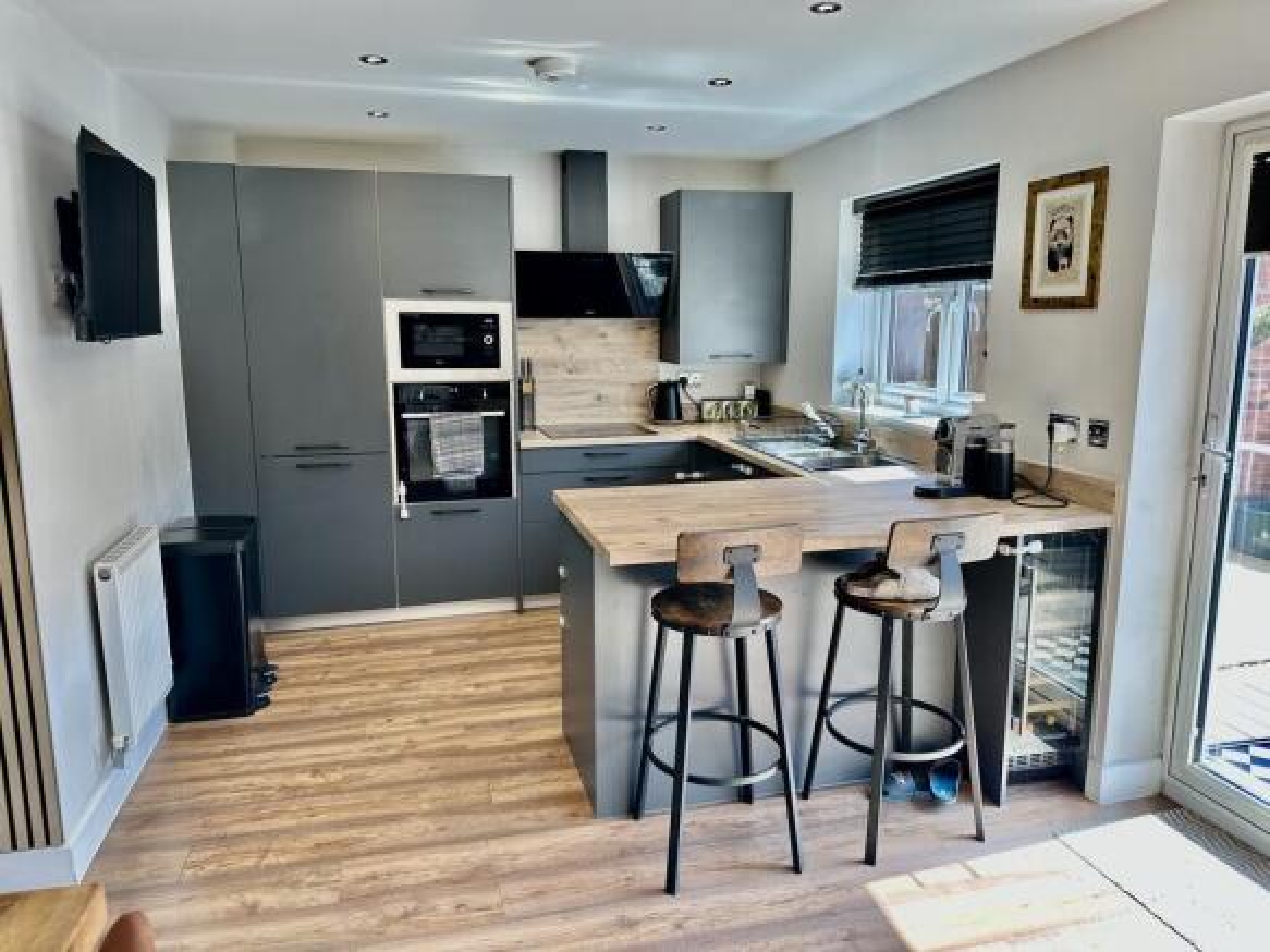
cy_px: 476
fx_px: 880
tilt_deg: -10.2
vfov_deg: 56.8
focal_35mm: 24
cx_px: 635
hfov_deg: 71.6
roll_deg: +0.5
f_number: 1.78
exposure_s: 1/134
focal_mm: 6.86
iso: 64
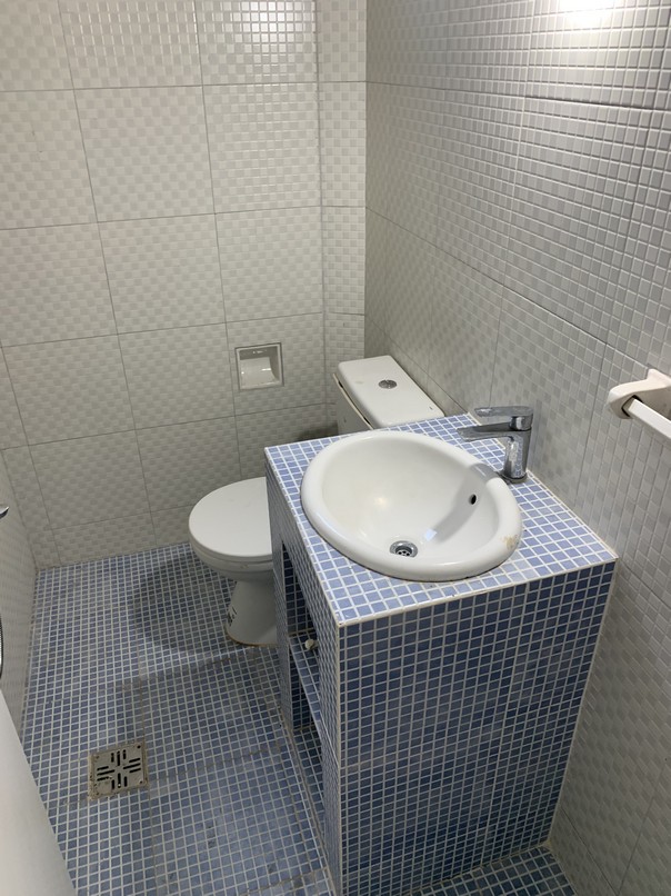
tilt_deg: -28.9
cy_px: 448
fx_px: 672
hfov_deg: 53.0
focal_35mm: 26
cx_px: 336
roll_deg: +1.5
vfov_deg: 67.3
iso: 100
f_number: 1.8
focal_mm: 4.25
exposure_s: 1/89
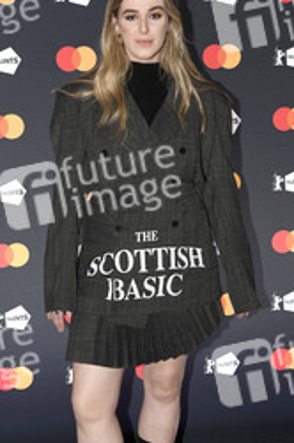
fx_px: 786
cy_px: 276
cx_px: 142
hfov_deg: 21.2
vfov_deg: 31.3
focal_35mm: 64
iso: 800
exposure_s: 1/250
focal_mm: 40
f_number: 3.5
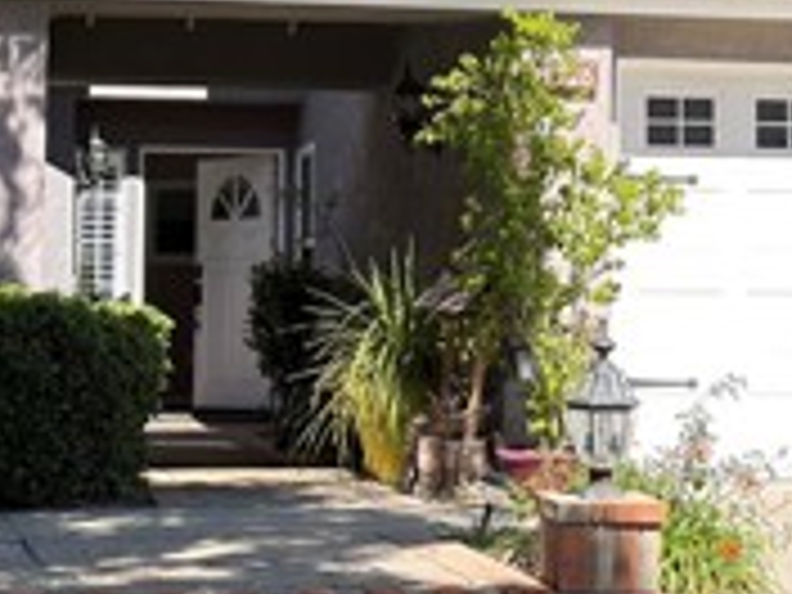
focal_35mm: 127
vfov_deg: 11.6
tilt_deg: +4.9
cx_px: 567
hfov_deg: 15.5
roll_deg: -0.1
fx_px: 2906
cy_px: 148
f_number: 1.78
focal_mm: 6.76
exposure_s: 1/1692
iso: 100
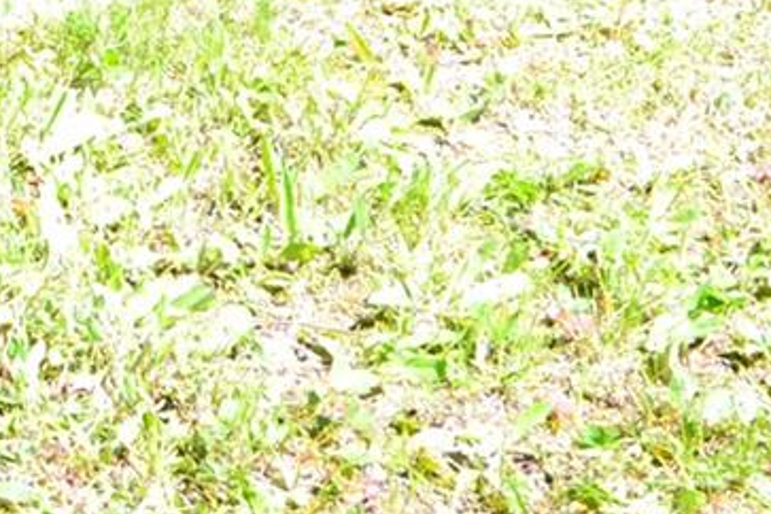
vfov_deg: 6.3
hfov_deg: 9.5
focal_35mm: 203
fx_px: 4347
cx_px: -705
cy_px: -916
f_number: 9
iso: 400
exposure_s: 1/100
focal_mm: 24
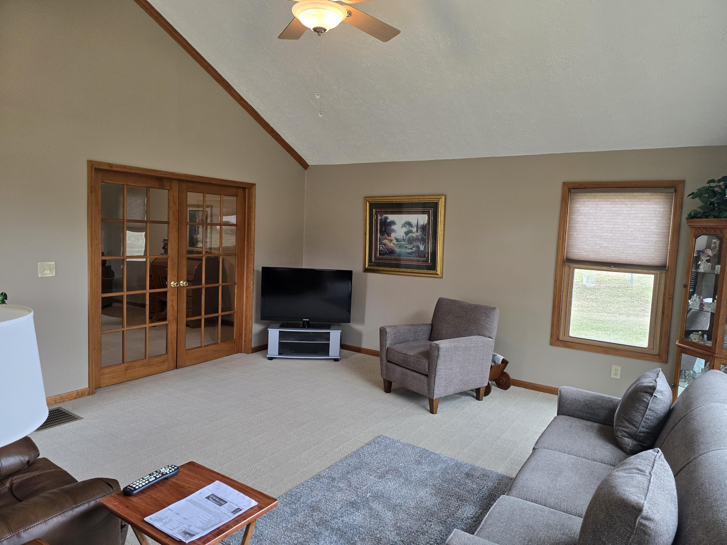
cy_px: 272
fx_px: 483
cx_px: 364
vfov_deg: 58.9
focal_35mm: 23
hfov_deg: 73.9
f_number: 1.7
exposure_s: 1/120
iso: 100
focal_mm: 6.3
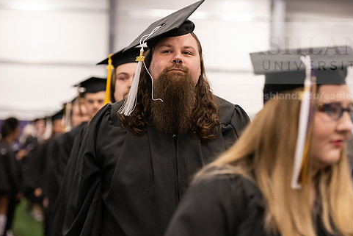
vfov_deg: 12.3
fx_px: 1089
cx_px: 197
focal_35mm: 111
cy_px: 111
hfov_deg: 18.4
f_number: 3.2
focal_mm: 92
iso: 3200
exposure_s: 1/200
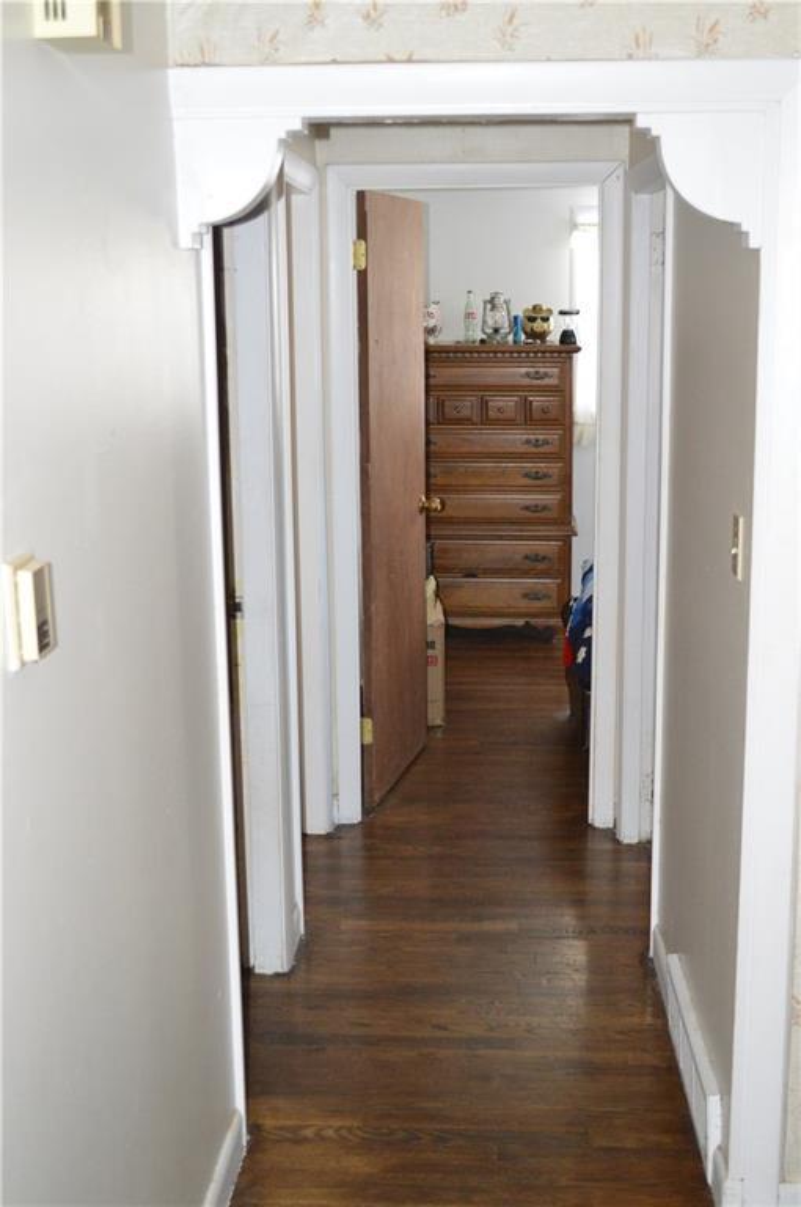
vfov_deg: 43.7
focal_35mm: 45
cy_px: 604
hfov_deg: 29.8
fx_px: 1506
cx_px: 400
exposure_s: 1/60
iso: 2000
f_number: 4.5
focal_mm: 30
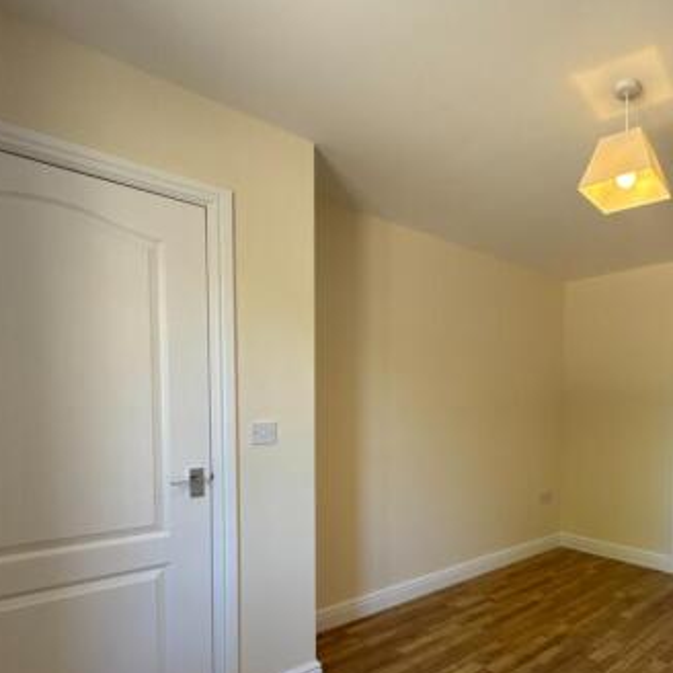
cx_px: 518
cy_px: 428
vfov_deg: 68.3
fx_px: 484
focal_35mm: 22
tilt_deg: -3.4
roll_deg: -1.2
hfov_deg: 64.7
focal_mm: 2.22
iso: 160
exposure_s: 1/99
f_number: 2.2
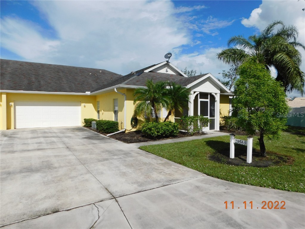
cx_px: 152
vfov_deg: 58.9
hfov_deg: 73.9
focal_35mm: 23
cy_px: 114
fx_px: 203
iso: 125
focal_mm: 4
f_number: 6
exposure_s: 1/1000
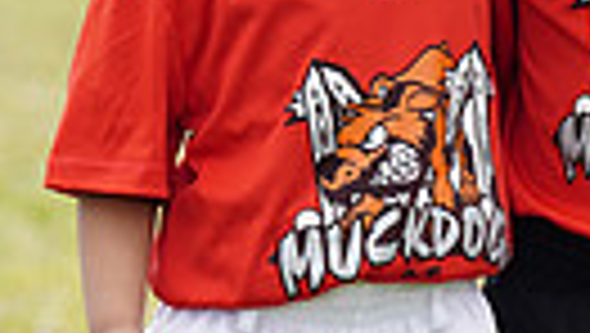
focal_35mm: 625
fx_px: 9788
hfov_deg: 3.4
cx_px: 1013
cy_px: -313
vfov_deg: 1.9
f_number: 5.6
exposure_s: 1/250
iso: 100
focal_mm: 135
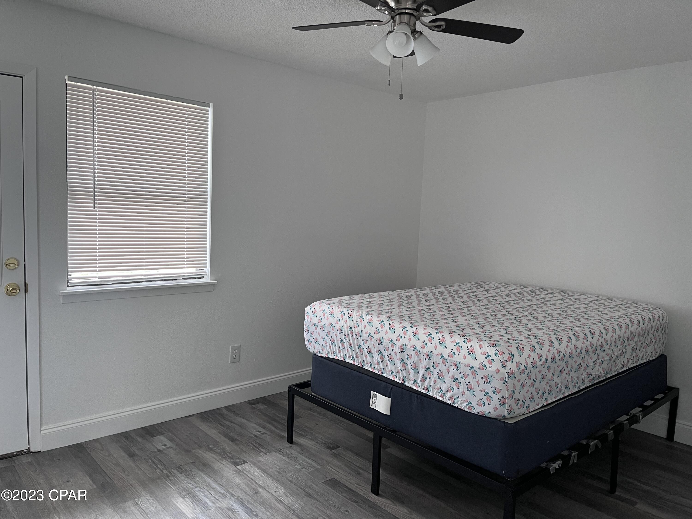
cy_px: 260
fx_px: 520
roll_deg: -2.3
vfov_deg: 53.1
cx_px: 346
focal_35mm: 26
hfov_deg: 67.3
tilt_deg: -5.5
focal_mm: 5.1
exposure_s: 1/60
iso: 125
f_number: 1.6
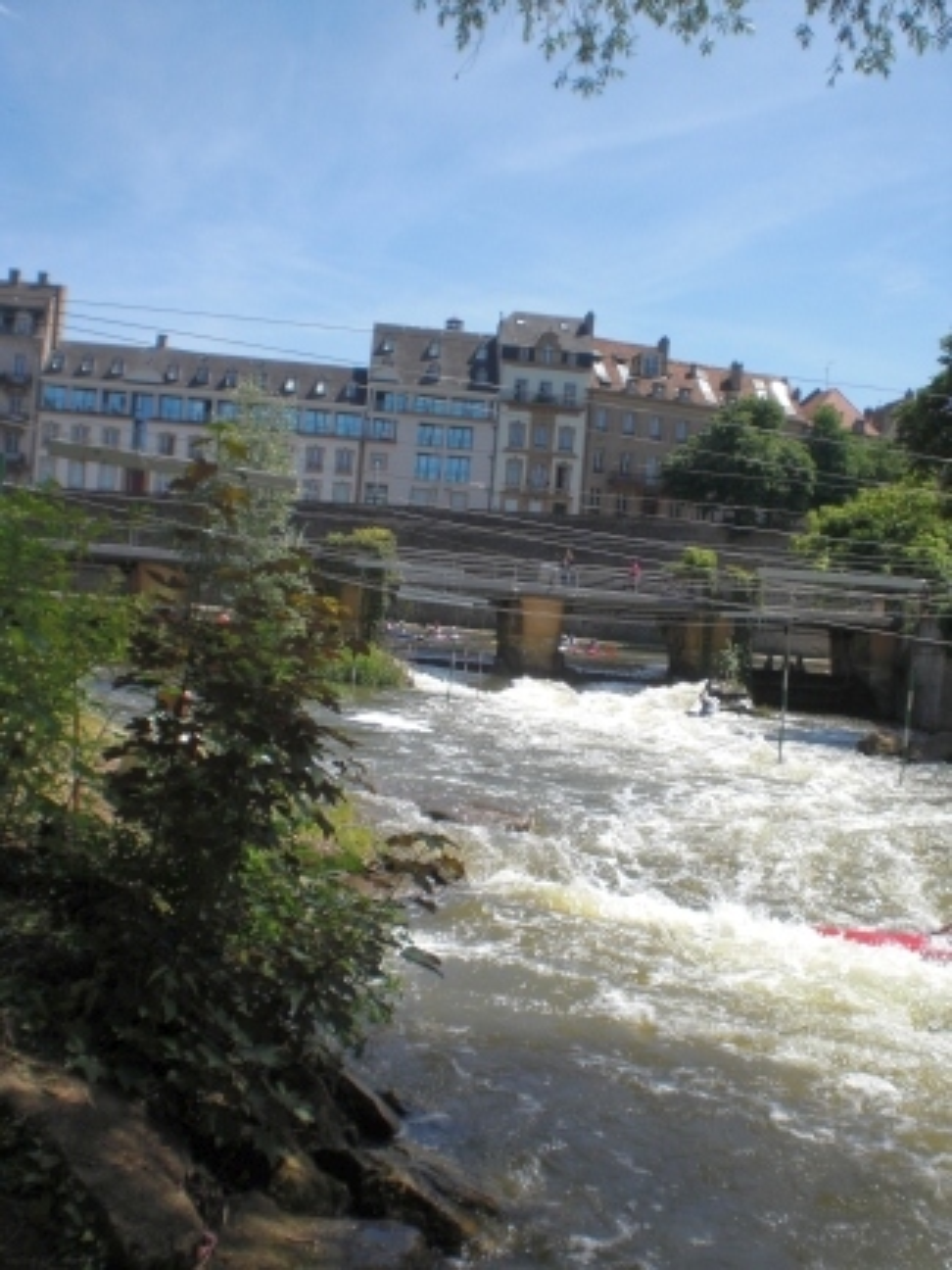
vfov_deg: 49.0
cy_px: 635
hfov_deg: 37.7
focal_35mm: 38
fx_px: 1393
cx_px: 476
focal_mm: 6.3
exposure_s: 1/320
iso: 64
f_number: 5.6
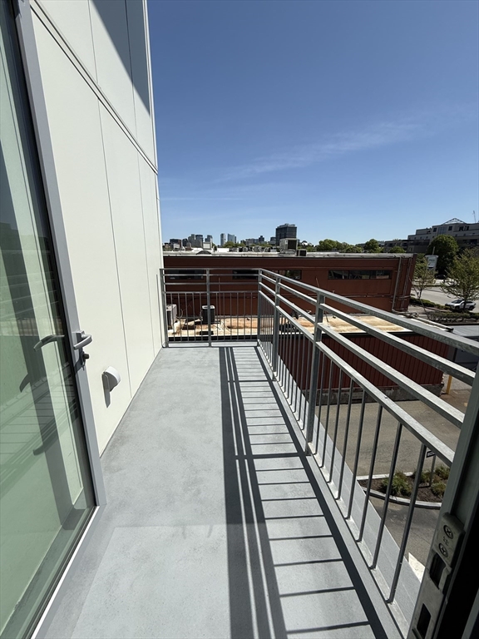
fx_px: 258
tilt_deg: -13.8
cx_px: 240
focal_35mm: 14
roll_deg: -1.0
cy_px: 320
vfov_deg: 102.1
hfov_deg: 85.7
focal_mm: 2.22
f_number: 2.2
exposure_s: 1/2976
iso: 50
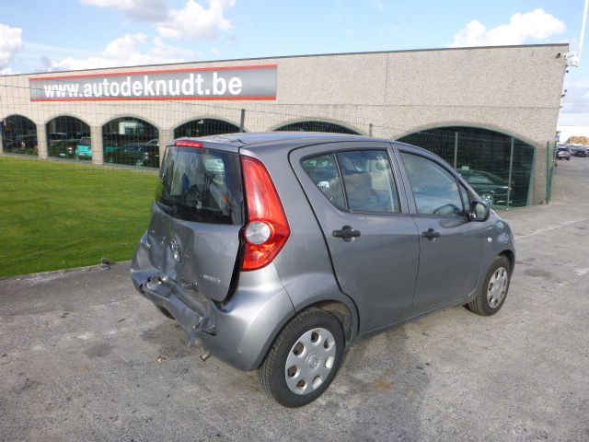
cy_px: 221
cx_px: 294
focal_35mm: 25
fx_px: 425
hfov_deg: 69.4
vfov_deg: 54.9
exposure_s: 1/320
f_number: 3.9
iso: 100
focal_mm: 4.5
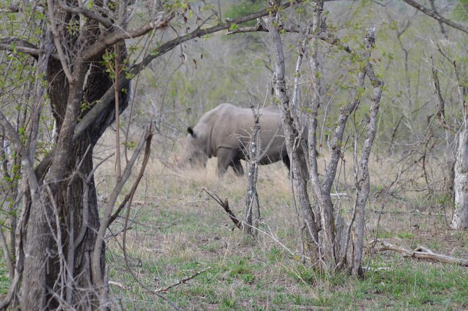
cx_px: 234
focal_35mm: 183
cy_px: 156
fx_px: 2377
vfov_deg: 7.5
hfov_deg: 11.2
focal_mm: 122
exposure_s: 1/400
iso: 400
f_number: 5
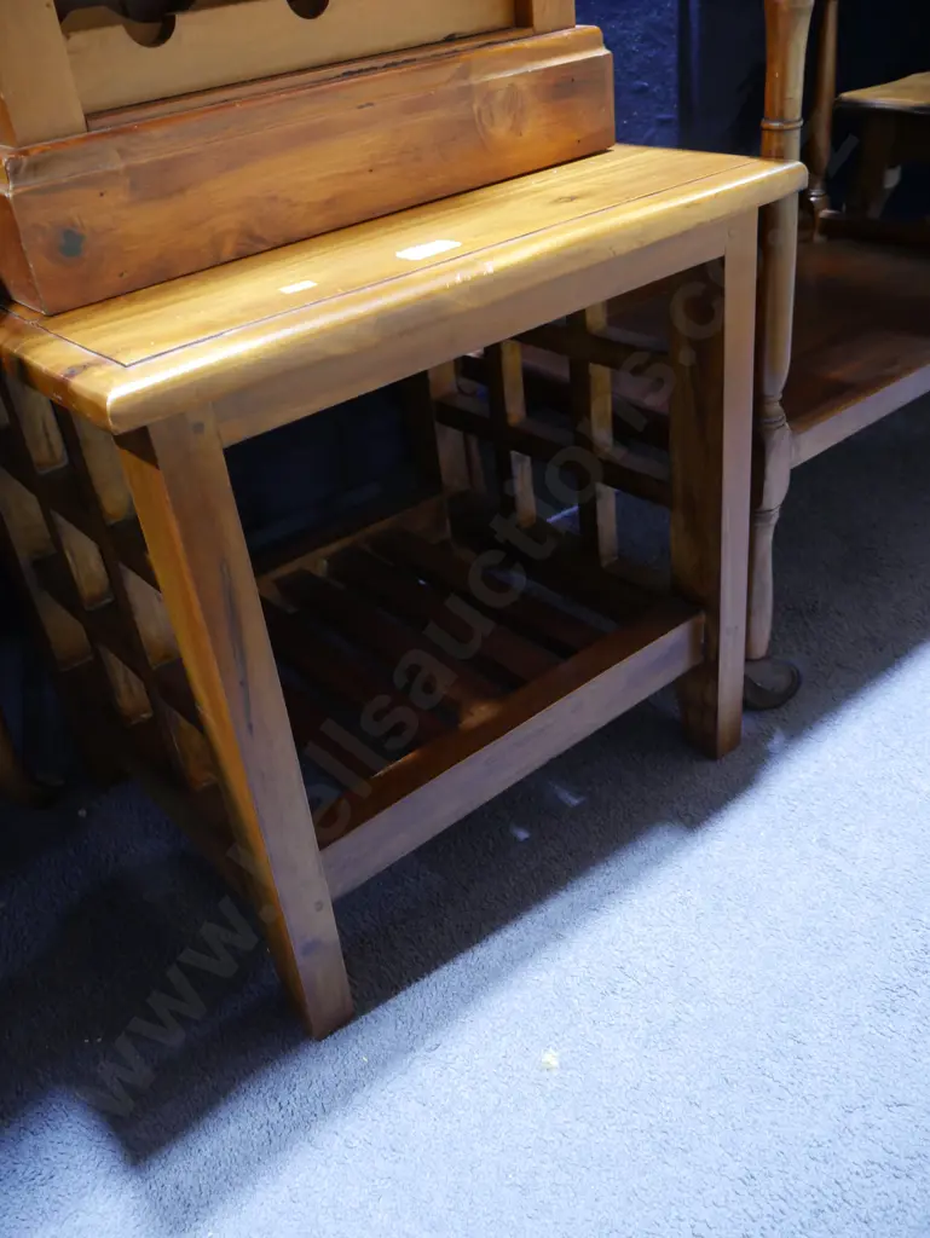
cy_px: 619
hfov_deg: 44.2
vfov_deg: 56.8
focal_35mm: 32
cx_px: 465
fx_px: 1145
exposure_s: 1/60
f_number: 4
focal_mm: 16
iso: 1600
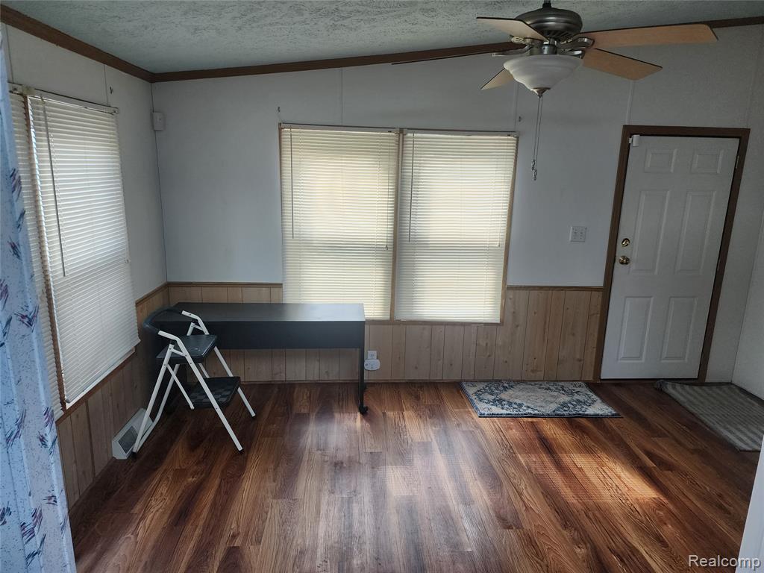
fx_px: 508
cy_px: 286
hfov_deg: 73.9
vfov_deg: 58.9
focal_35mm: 23
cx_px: 382
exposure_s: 1/180
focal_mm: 6.4
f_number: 1.8
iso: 100
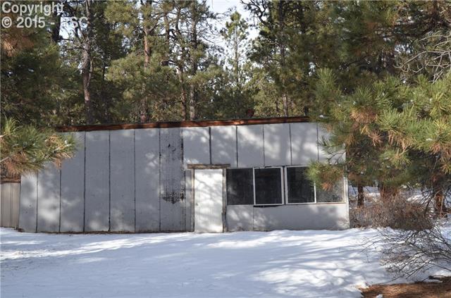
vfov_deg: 31.7
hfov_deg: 46.5
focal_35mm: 42
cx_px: 226
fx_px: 525
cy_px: 149
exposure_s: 1/320
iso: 400
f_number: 9
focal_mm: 28
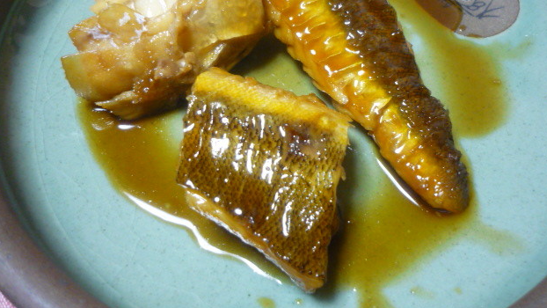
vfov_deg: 31.7
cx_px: 277
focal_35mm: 37
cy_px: 99
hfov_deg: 54.0
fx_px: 537
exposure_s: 1/25
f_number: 2.8
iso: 400
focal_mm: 5.5
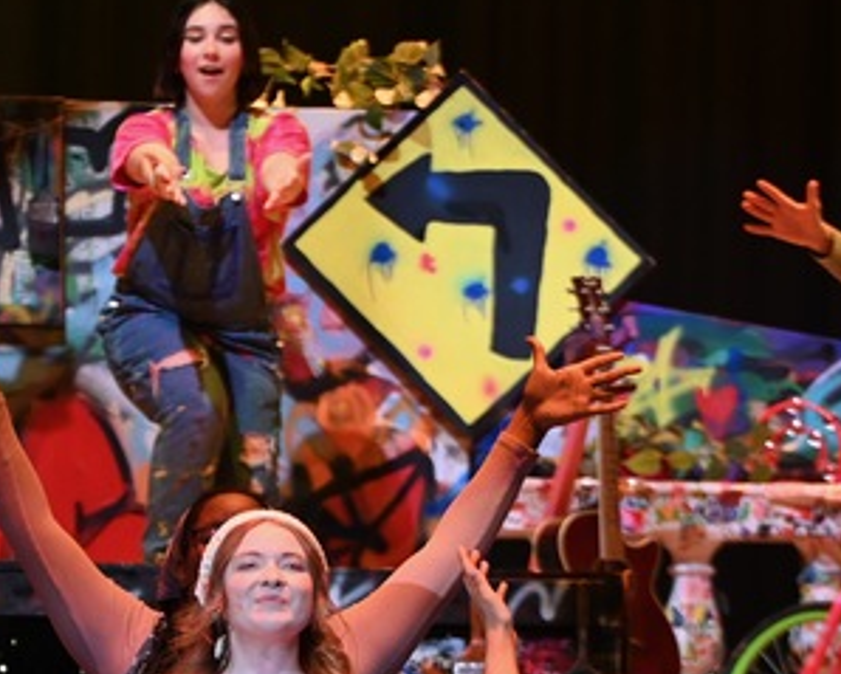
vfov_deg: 4.6
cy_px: 695
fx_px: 8421
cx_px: -82
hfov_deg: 5.7
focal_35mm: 338
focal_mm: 105
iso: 1600
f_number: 2.8
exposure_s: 1/640
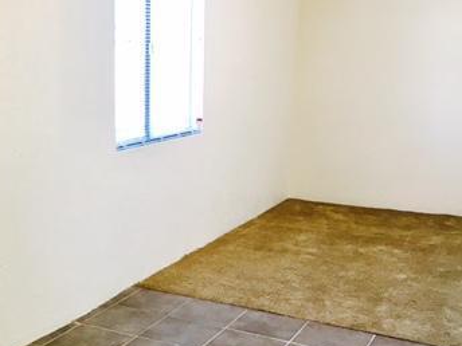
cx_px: 118
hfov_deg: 34.8
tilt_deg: -10.2
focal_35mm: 54
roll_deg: -0.1
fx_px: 721
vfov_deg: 27.0
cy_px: 169
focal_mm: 4.15
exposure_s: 1/30
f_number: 2.2
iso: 32
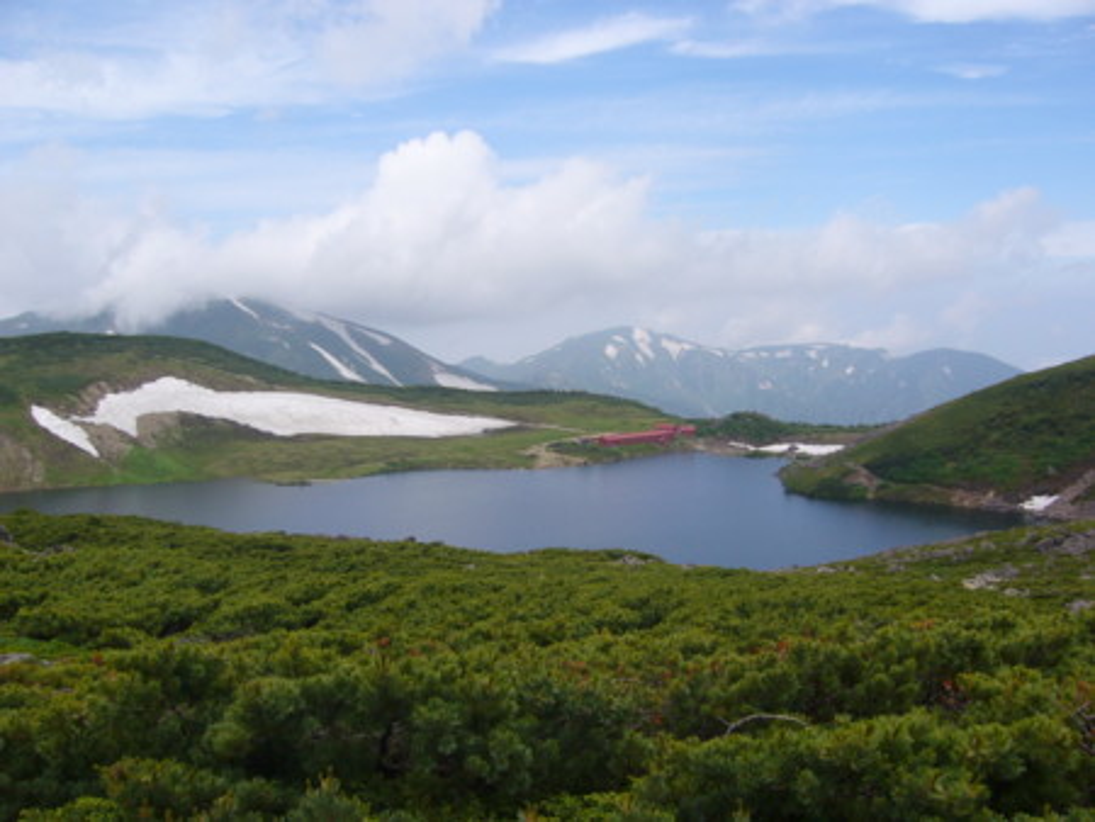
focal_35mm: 35
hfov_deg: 52.6
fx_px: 1108
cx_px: 548
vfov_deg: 40.7
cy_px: 411
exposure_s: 1/200
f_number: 5.6
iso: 80
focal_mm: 5.8
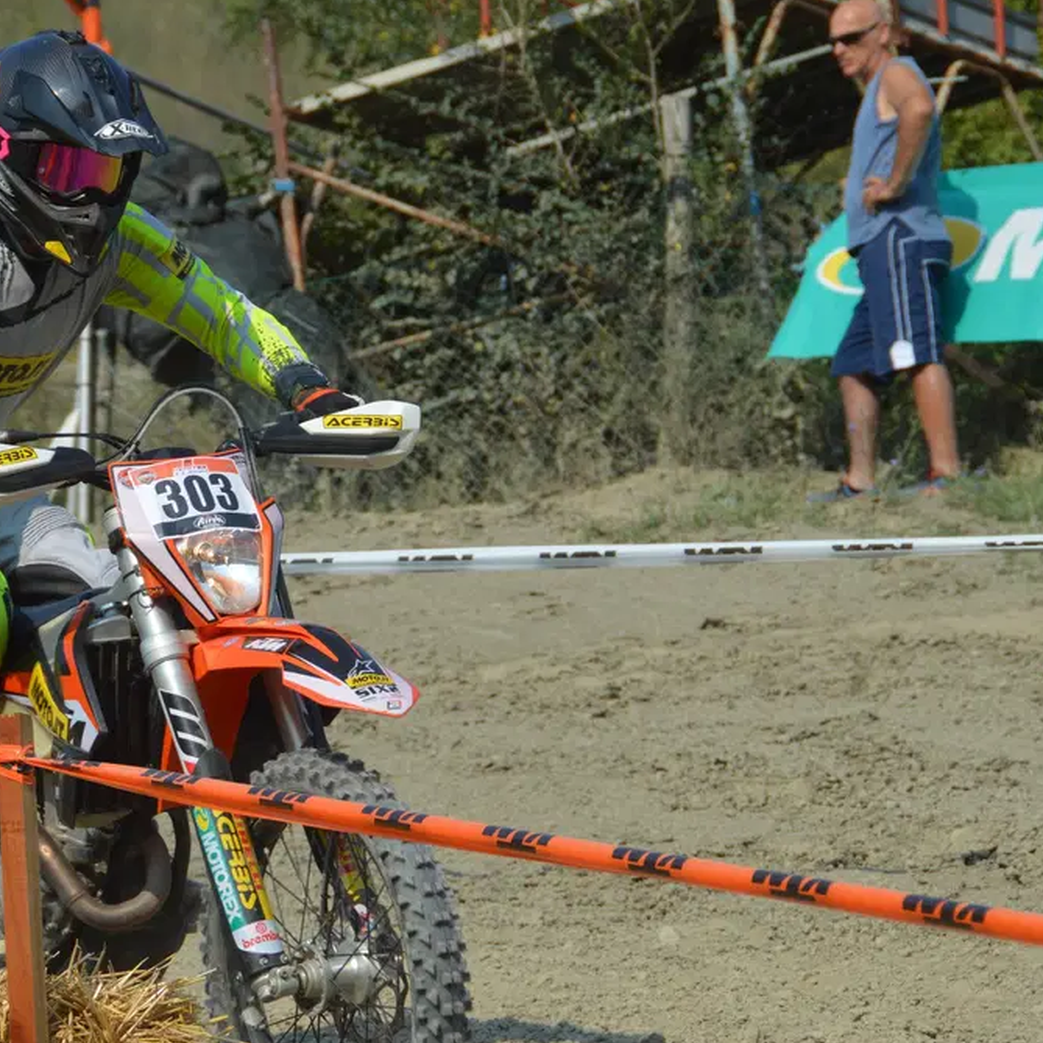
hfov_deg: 7.3
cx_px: 226
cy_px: 488
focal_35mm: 240
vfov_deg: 7.3
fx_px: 8173
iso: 400
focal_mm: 105
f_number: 7.1
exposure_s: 1/2000
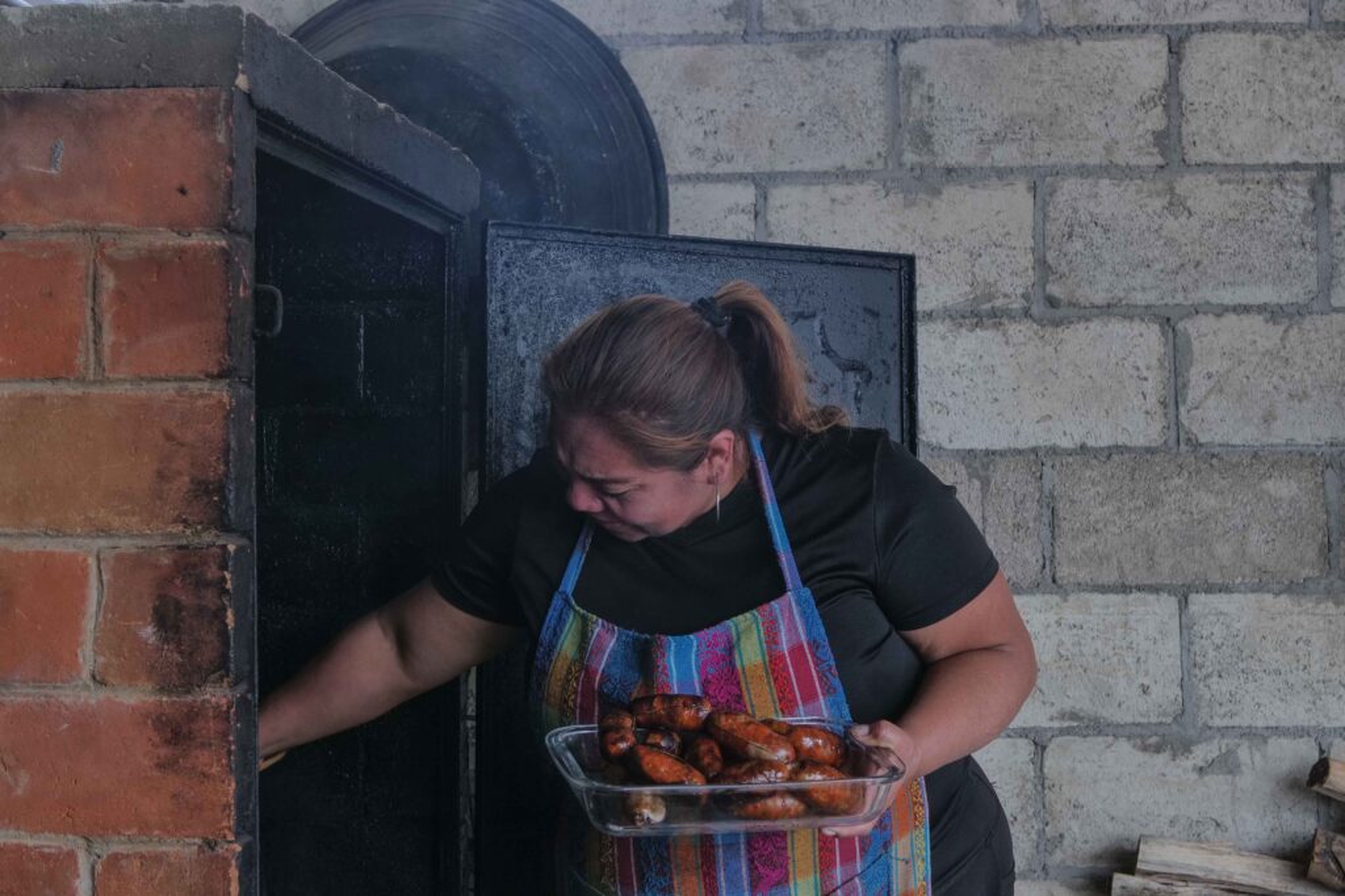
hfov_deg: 39.6
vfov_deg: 27.0
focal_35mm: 50
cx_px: 672
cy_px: 448
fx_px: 1868
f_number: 8
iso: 800
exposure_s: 1/60
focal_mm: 50
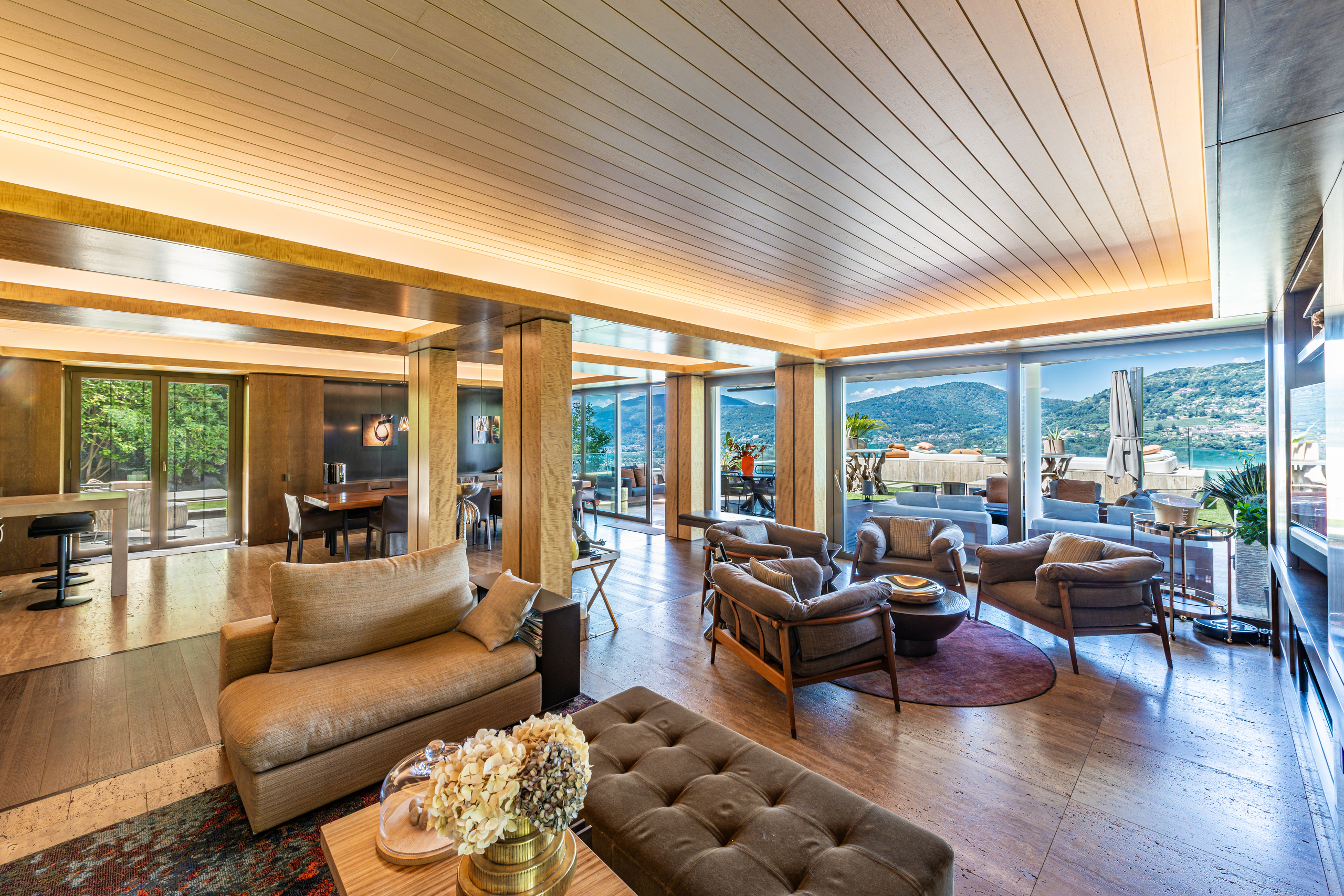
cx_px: 672
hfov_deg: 104.3
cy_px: 448
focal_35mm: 14
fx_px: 523
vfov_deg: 81.2
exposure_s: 1/5
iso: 100
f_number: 9
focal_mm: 14
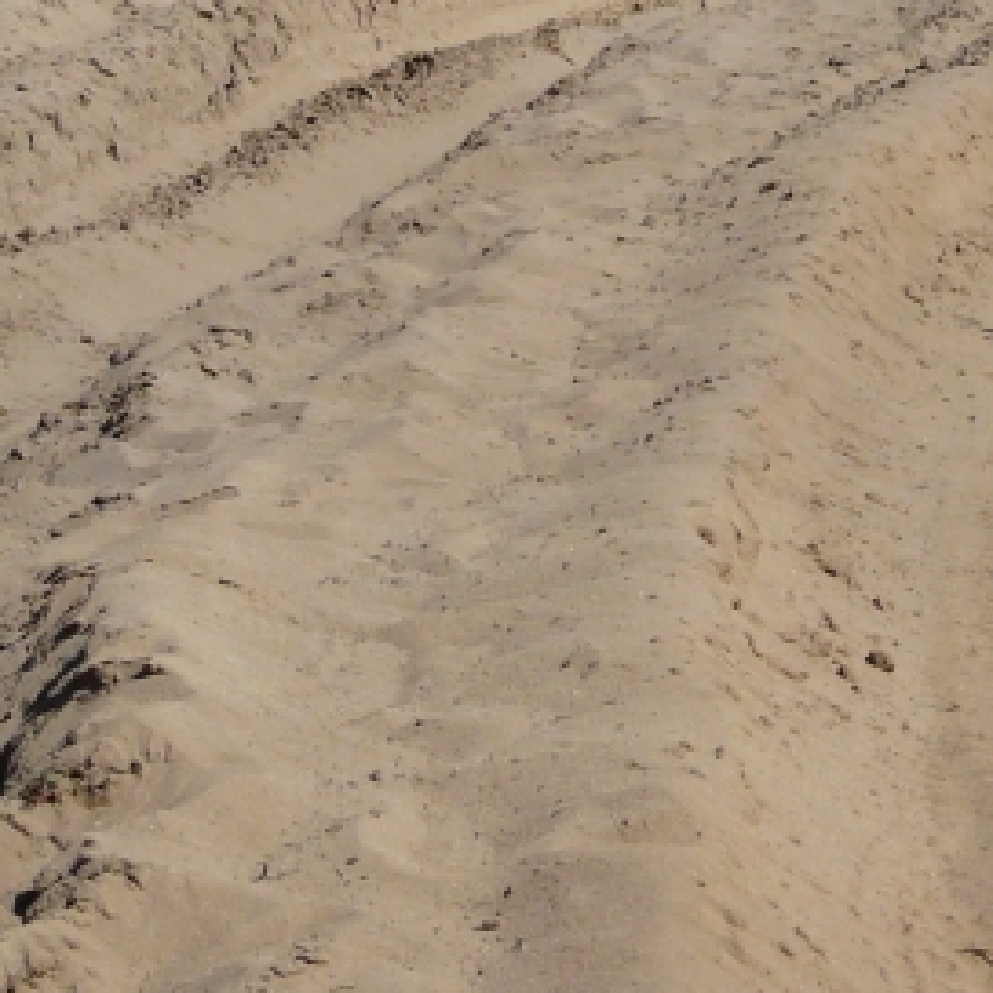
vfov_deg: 8.8
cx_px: 606
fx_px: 6426
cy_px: -120
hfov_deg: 8.8
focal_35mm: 198
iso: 100
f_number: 6.3
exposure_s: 1/500
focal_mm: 10
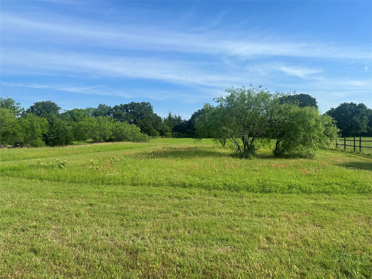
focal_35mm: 24
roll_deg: +0.4
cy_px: 140
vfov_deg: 56.8
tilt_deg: +0.2
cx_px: 186
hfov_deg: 71.6
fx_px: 258
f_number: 1.78
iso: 80
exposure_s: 1/4762
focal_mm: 6.86
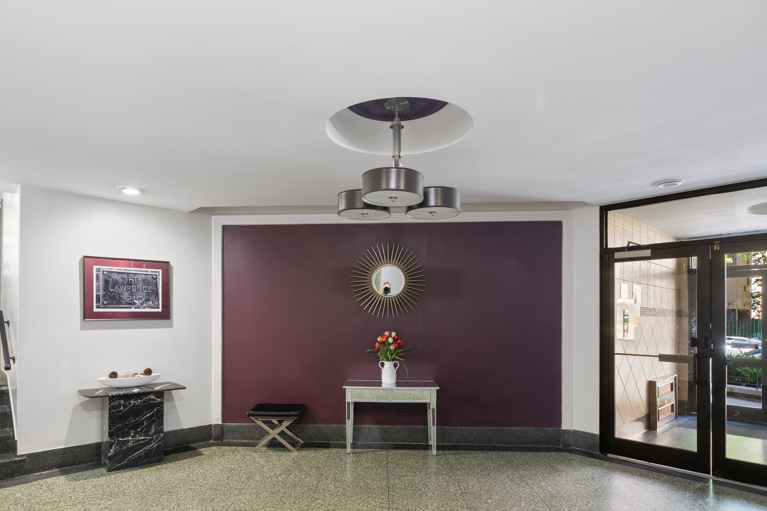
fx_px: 447
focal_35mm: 21
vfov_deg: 59.0
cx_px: 367
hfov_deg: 81.2
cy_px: 306
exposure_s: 4
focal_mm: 14
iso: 320
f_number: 9
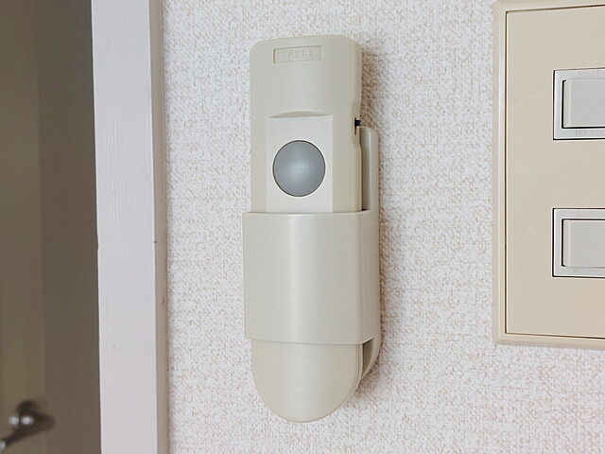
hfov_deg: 71.6
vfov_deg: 56.8
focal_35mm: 24
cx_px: 302
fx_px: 419
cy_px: 227
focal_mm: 5.23
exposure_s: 1/60
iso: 50
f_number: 1.8
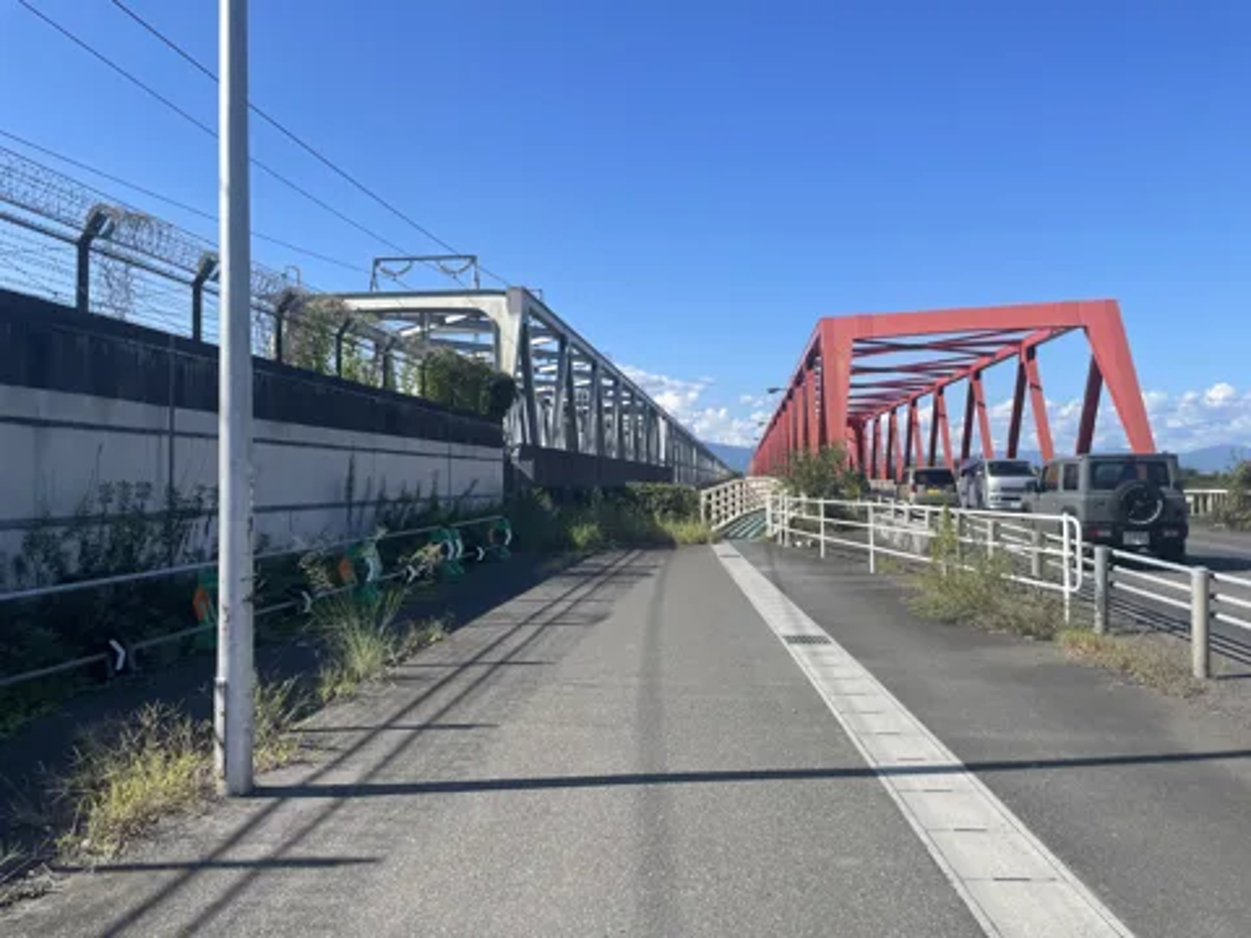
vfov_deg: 53.1
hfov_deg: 67.3
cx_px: 626
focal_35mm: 26
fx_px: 940
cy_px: 469
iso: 32
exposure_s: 1/2618
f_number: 1.6
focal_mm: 4.2
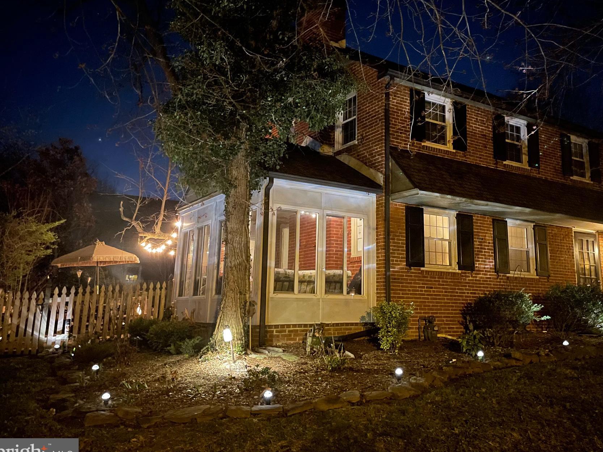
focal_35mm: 32
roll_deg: +0.0
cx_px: 359
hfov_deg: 56.4
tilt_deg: +12.5
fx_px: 557
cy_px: 190
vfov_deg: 44.0
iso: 500
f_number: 1.6
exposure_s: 1/4
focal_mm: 4.2
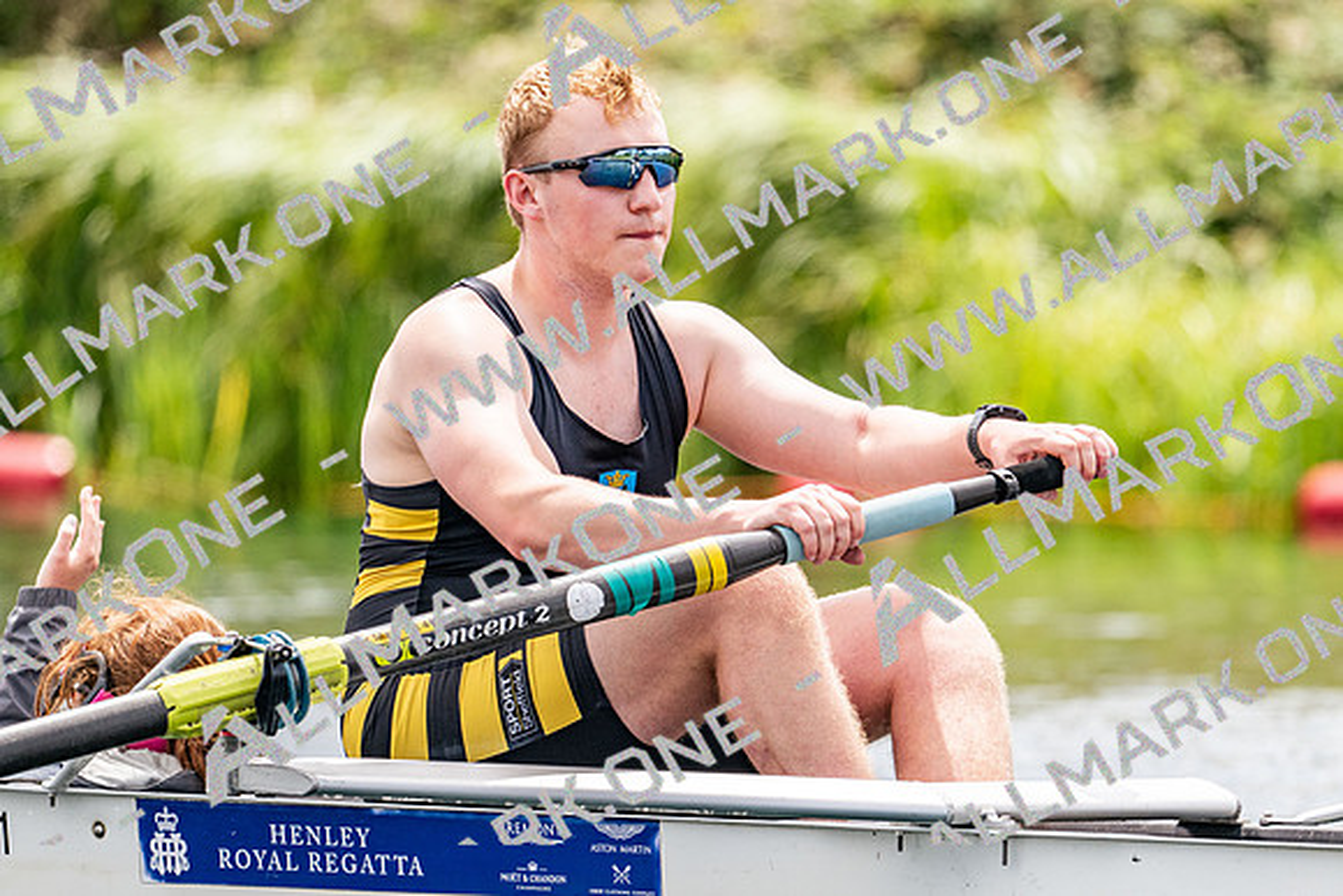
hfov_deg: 3.4
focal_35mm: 600
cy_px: 448
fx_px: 22399
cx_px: 672
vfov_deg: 2.3
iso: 360
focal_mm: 400
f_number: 4.5
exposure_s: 1/2500
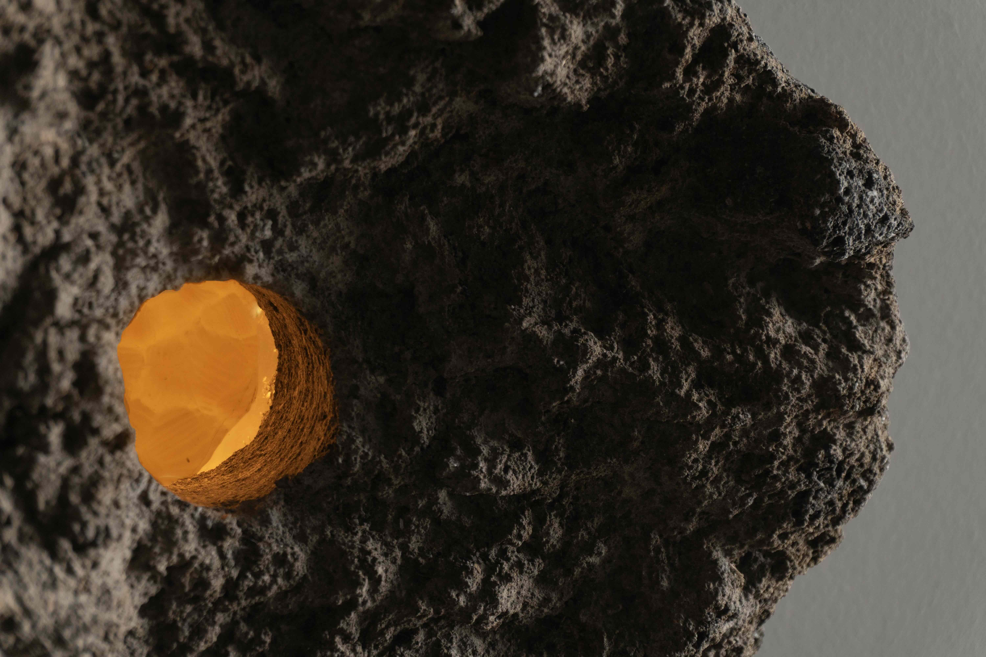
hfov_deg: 27.0
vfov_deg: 18.2
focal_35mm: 75
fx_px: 2054
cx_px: 493
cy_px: 328
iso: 250
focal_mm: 50
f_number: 6.3
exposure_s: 1.6
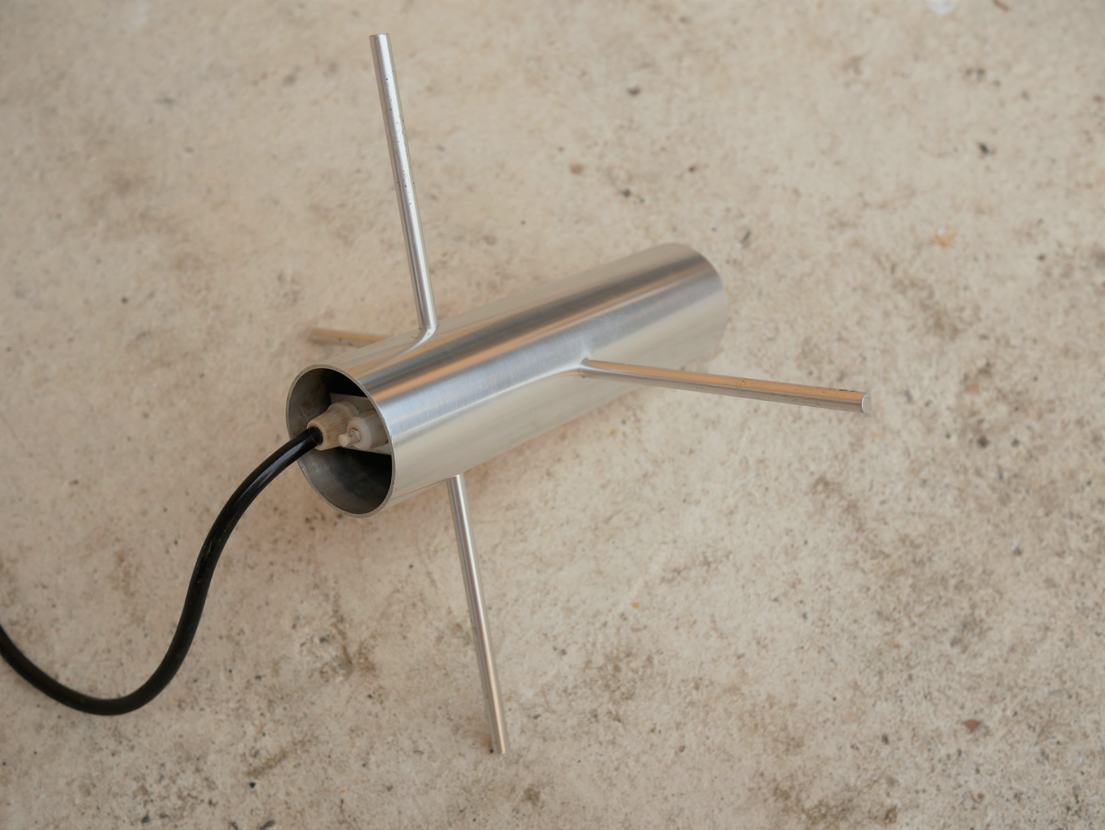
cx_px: 552
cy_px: 415
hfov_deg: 46.8
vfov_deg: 36.0
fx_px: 1277
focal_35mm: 40
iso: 200
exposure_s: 1/500
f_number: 3.5
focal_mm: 20
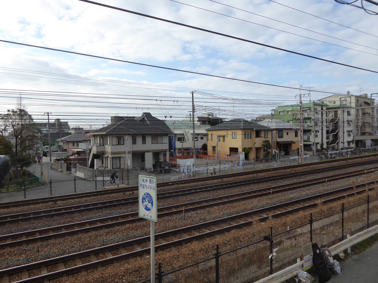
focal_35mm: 25
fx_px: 273
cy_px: 142
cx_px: 189
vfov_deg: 54.9
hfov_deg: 69.4
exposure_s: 1/800
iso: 160
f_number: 3.3
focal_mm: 4.3
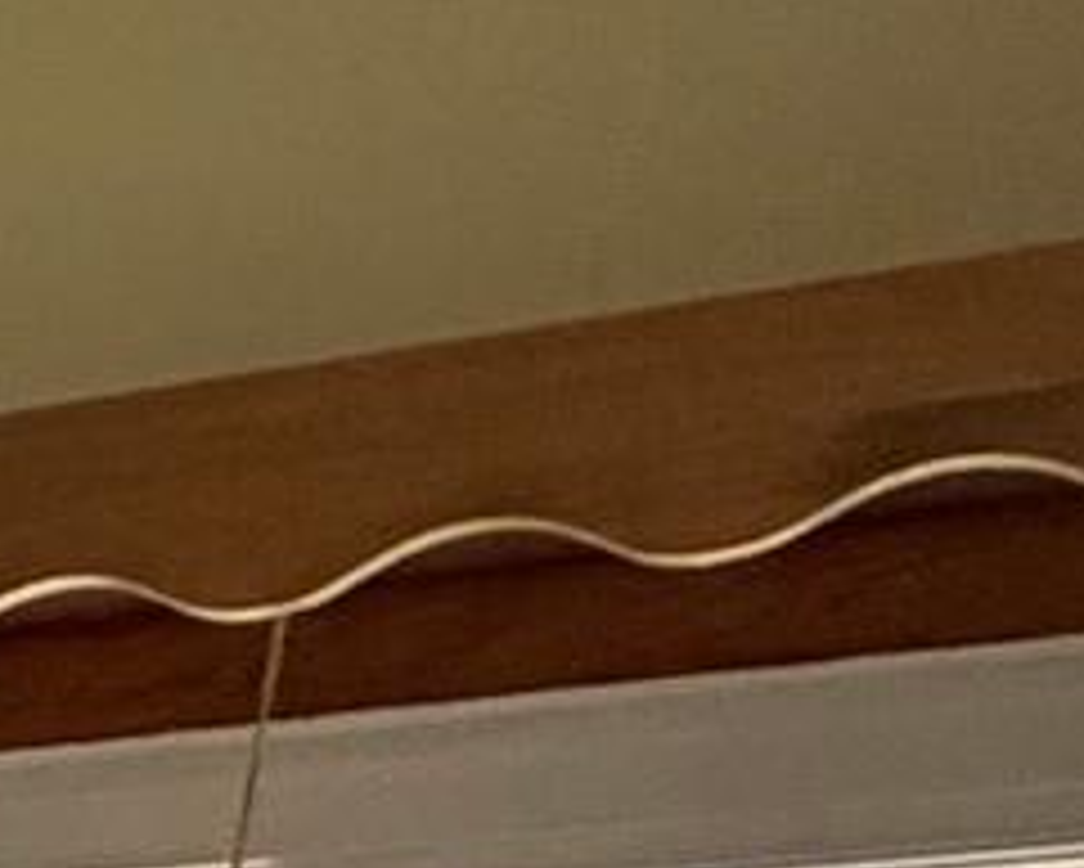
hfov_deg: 10.1
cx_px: -2487
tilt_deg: -10.6
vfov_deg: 10.4
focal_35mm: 116
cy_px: 2424
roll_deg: -2.7
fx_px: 3723
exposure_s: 1/71
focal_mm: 2.22
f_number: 2.2
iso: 320
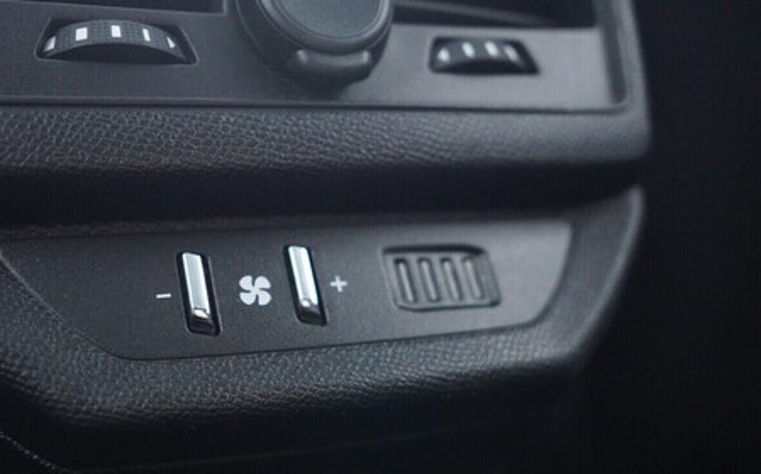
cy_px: 258
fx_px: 933
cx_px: 336
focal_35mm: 45
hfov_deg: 44.3
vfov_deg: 28.5
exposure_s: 1/30
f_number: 2.8
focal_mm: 24
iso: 6400
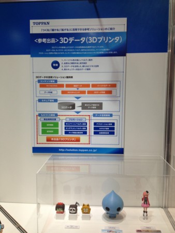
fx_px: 236
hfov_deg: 40.7
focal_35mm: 35
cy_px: 116
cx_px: 88
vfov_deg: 52.6
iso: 64
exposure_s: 1/120
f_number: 2.4
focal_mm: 4.28
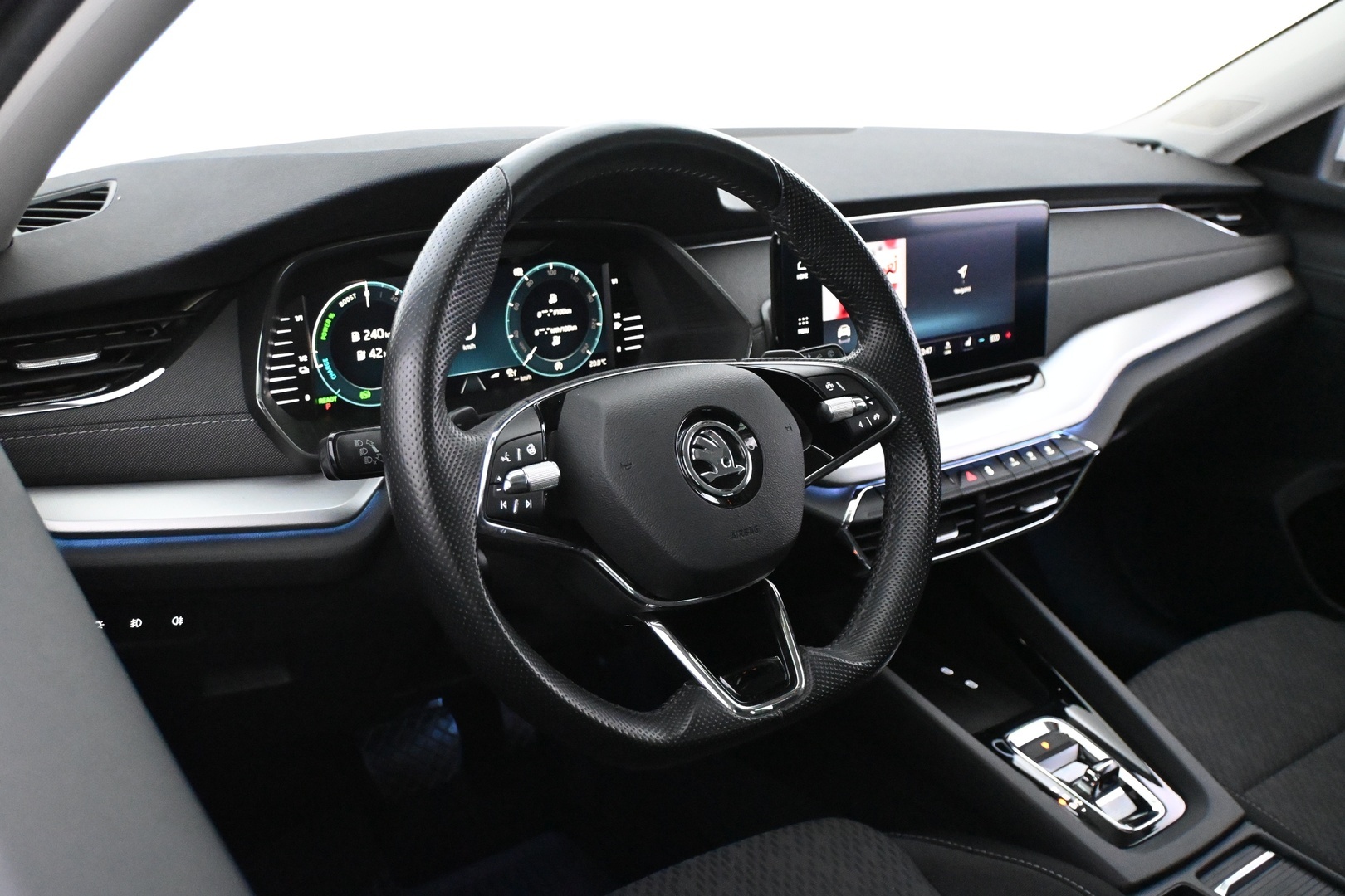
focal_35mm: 34
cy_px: 448
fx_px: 1289
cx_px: 672
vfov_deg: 38.4
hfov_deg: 55.1
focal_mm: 23
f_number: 4.2
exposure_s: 1/60
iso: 9000
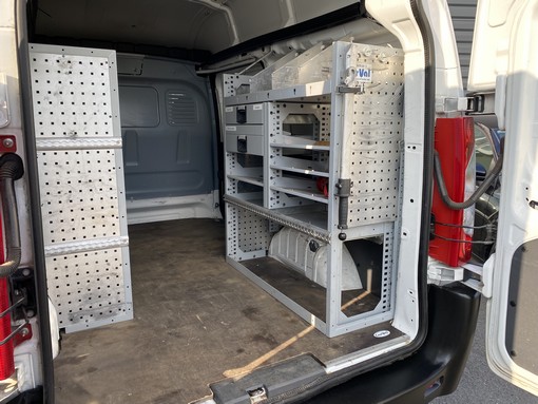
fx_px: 404
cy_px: 202
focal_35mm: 26
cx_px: 269
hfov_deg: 67.3
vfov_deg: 53.1
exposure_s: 1/447
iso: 32
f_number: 1.8
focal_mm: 4.25
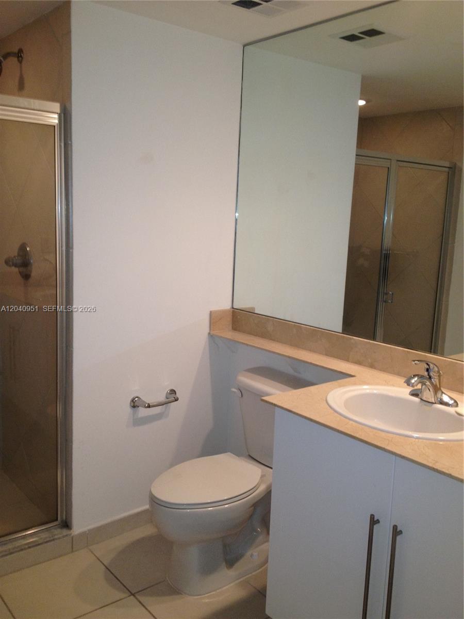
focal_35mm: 35
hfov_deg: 40.7
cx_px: 232
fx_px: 626
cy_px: 310
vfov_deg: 52.6
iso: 125
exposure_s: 1/20
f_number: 2.4
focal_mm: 4.28
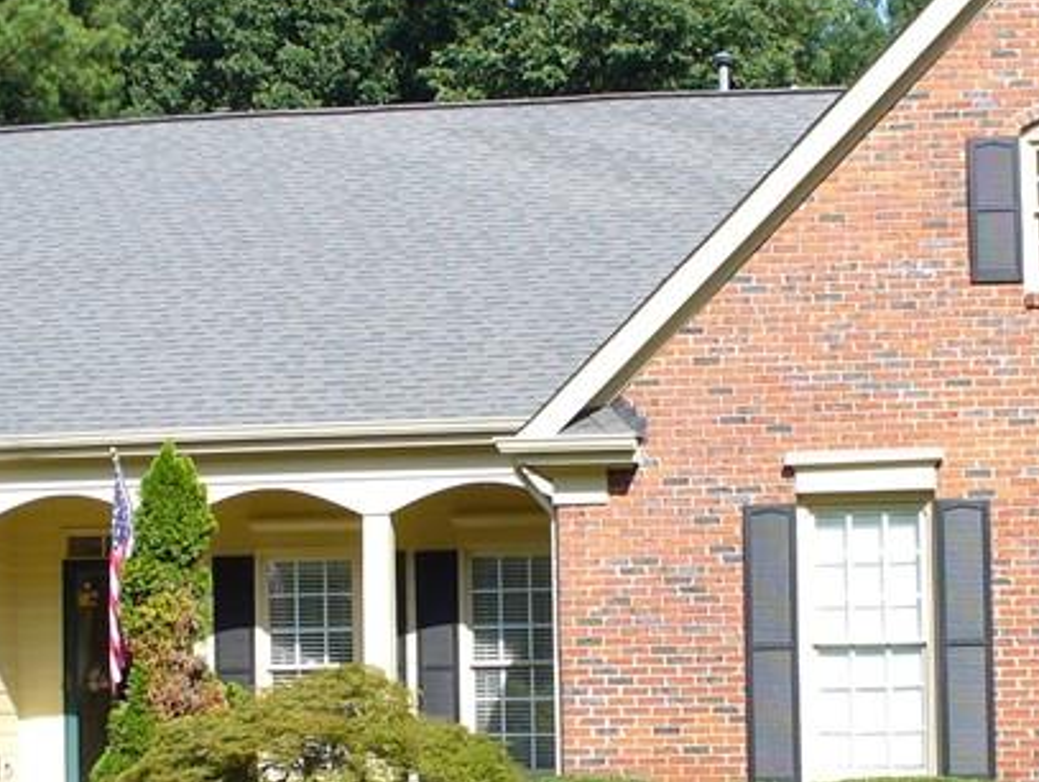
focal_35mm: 93
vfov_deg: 15.9
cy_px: 498
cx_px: 590
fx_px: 2794
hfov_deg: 21.1
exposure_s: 1/200
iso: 80
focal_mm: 6.1
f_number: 5.6
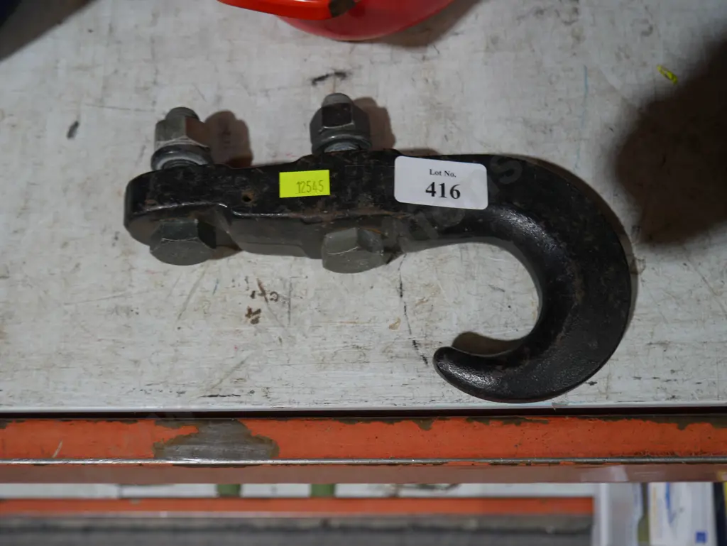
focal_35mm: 34
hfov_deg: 53.9
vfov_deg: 41.8
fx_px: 714
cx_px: 364
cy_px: 273
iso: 250
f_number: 4
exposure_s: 1/60
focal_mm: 17
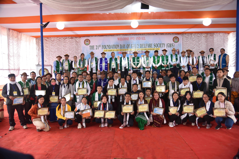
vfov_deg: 53.2
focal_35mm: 24
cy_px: 80
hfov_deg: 73.7
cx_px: 120
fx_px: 159
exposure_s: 1/80
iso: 400
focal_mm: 24
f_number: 4
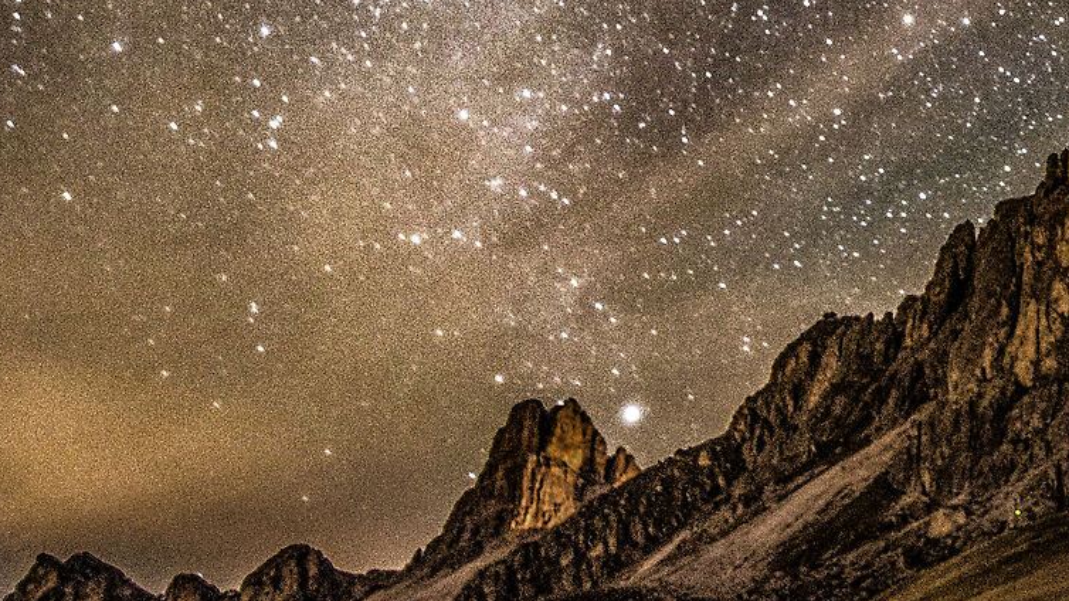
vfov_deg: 22.8
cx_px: 1286
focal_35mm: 50
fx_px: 1417
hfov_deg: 33.5
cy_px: -26
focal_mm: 15
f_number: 2.8
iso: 3200
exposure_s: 53
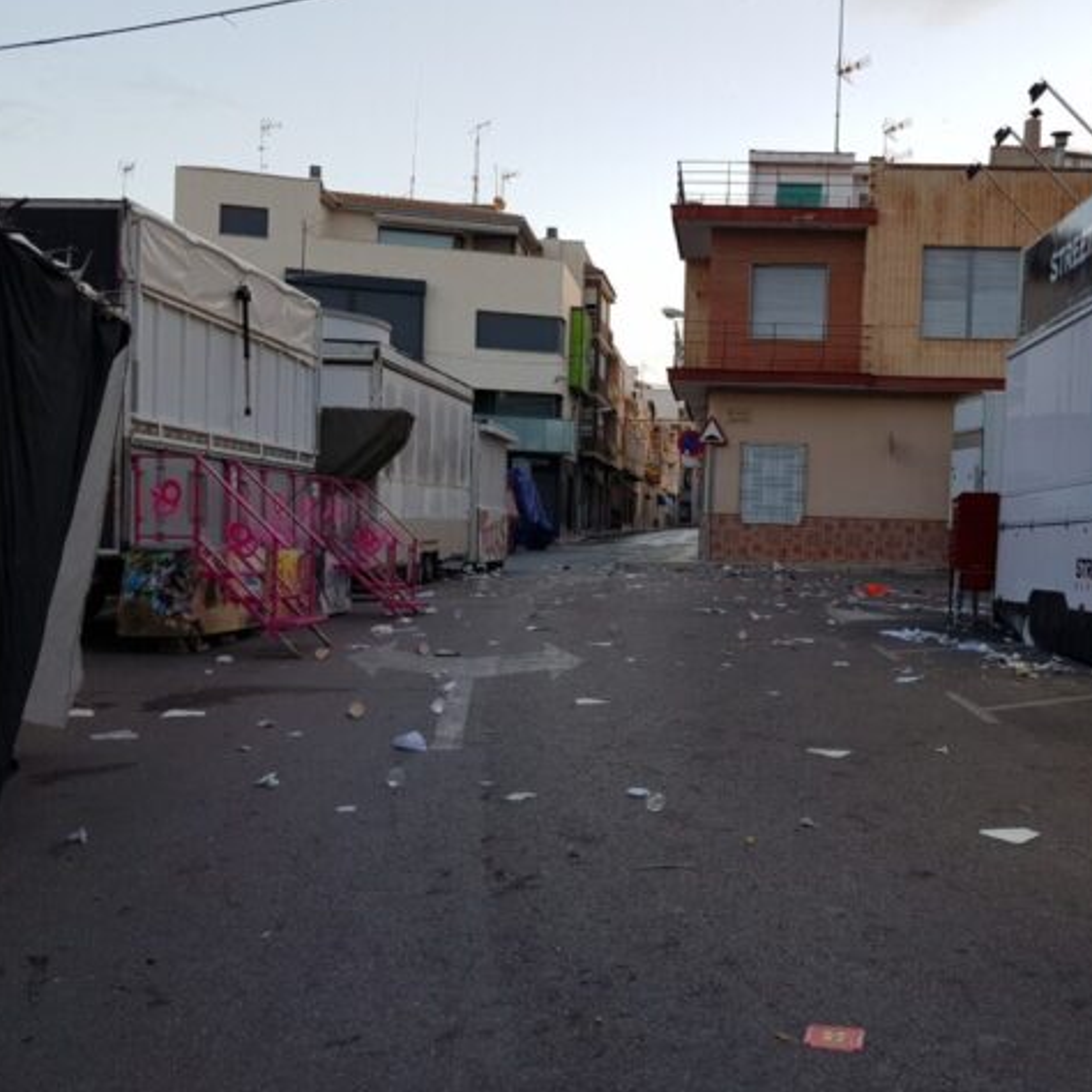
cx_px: 721
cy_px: 541
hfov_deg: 51.6
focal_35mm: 31
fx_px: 1106
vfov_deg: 52.5
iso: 40
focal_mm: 4.2
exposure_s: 1/132
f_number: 1.7
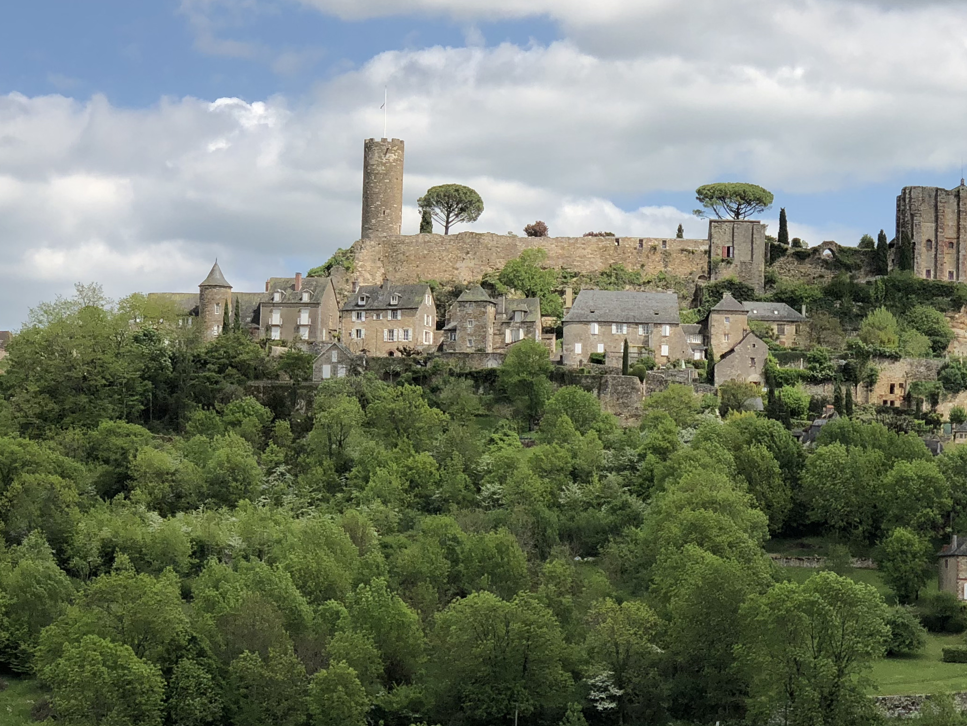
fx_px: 2822
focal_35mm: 101
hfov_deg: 19.3
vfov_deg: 14.6
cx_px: 754
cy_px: 429
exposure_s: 1/1230
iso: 16
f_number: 2.4
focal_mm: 6
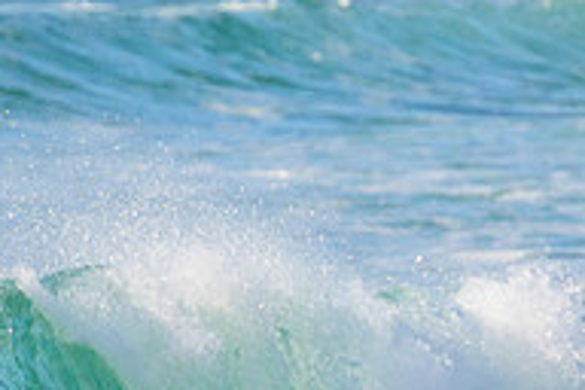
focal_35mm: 2422
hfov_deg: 0.9
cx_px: 174
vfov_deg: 0.6
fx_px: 39354
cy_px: 456
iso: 1600
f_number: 11
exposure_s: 1/2000
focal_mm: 800
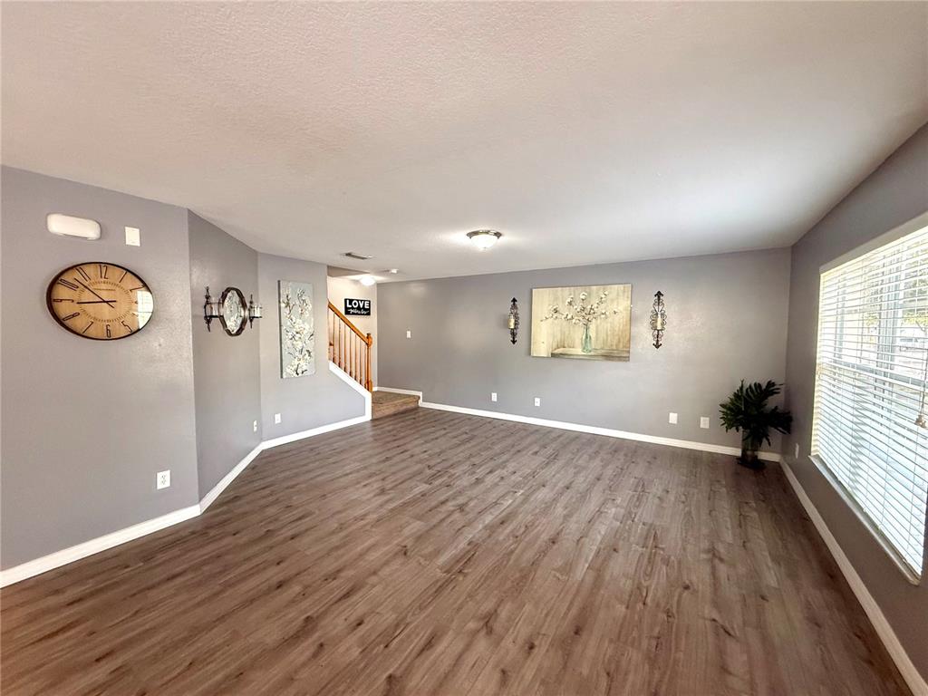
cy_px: 348
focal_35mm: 14
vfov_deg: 85.7
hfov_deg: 102.1
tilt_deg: -1.9
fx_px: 375
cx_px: 464
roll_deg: -0.7
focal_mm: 2.22
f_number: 2.2
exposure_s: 1/120
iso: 320
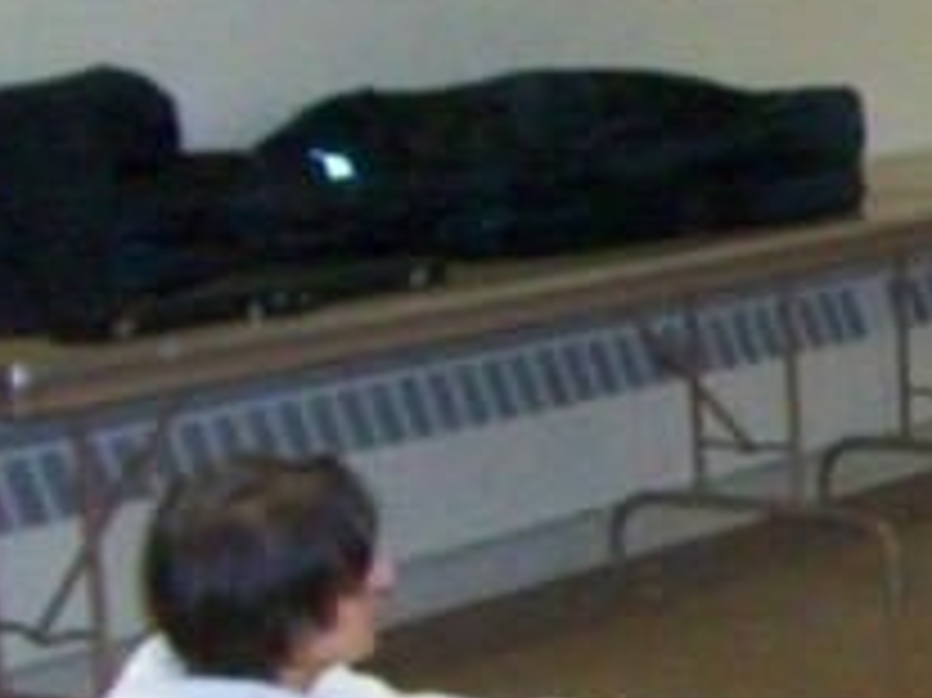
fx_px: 3390
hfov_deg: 13.9
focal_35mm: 126
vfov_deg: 11.7
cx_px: 1670
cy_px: 617
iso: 320
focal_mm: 5.7
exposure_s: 1/60
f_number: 2.8
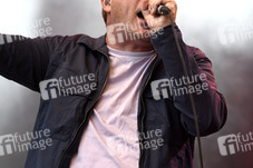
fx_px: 2022
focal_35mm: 288
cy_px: 59
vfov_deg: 4.8
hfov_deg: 7.2
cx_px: 150
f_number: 3.5
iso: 800
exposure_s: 1/500
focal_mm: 145
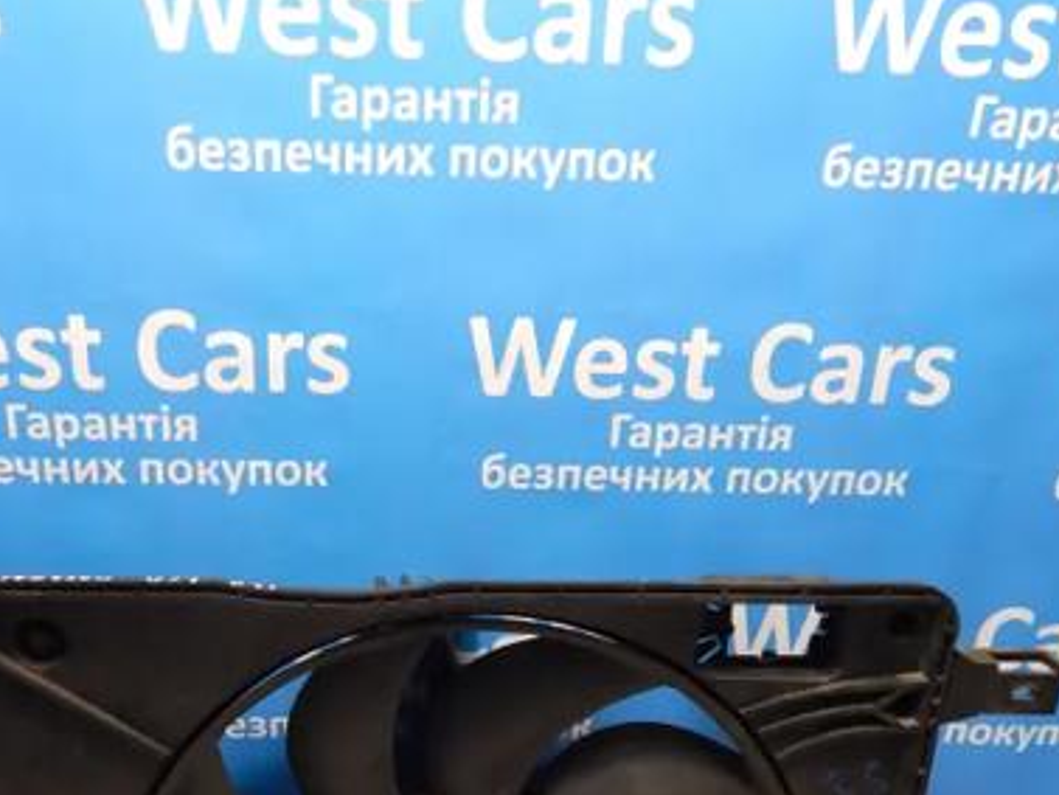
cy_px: 666
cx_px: 402
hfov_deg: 47.4
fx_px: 1193
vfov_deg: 35.3
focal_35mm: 39
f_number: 3
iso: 200
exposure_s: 1/30
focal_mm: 4
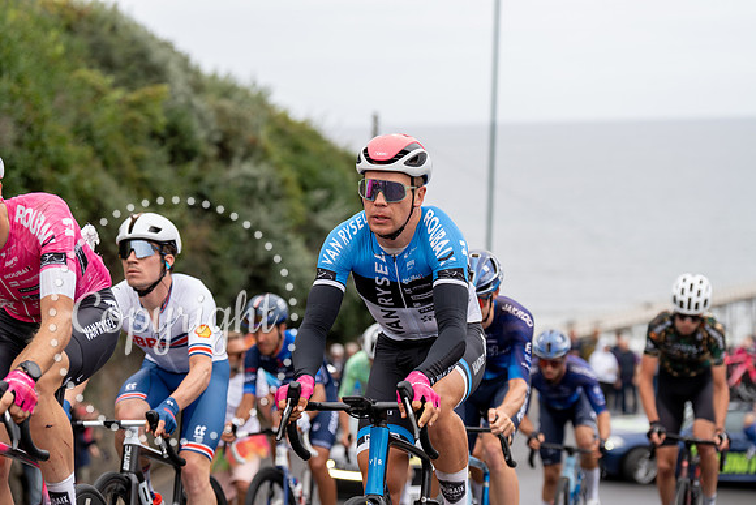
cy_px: 252
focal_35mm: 103
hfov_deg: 19.8
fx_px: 2163
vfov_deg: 13.3
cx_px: 378
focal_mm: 103
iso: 320
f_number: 3.5
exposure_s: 1/1000
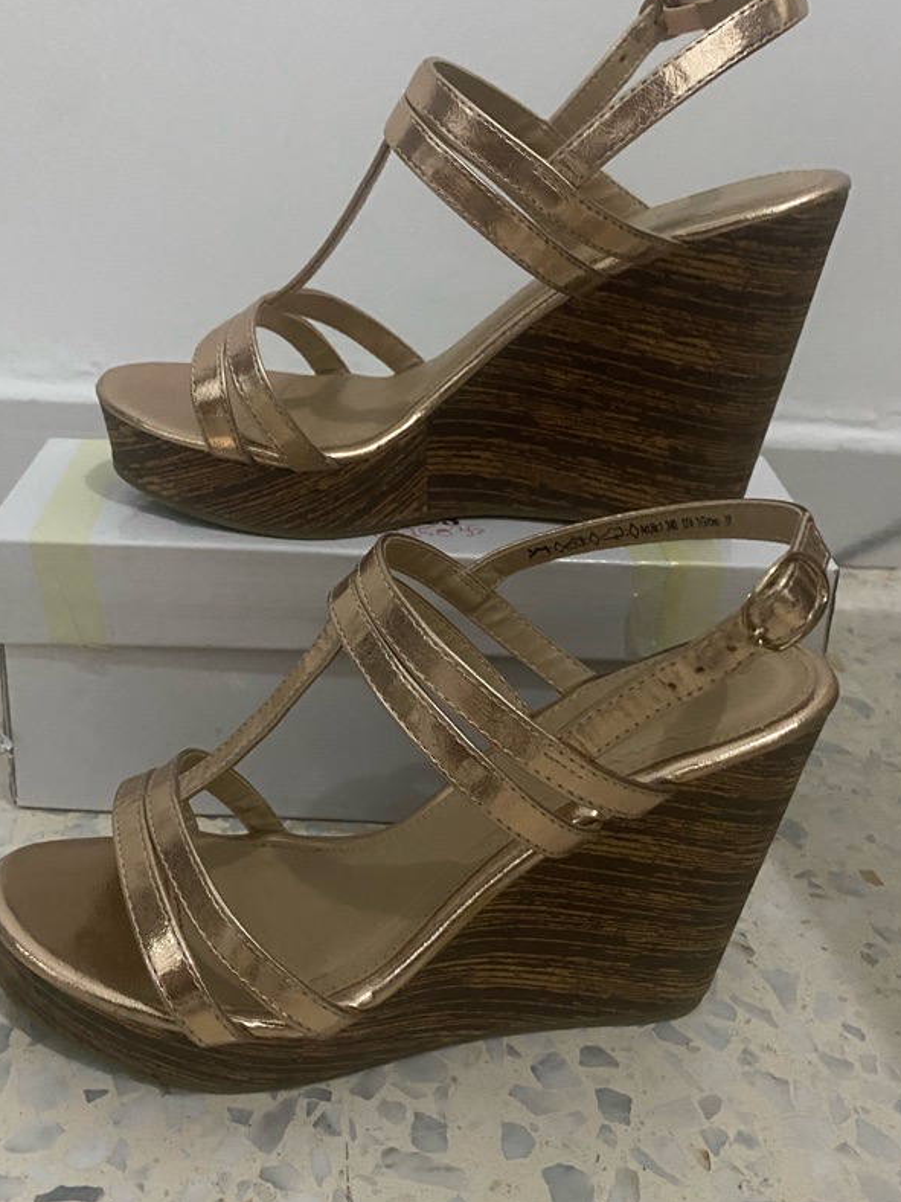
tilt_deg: -25.4
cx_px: 421
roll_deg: -5.1
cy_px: 642
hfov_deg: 42.9
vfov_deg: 55.3
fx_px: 1145
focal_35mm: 33
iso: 640
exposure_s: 1/25
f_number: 1.8
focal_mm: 4.25
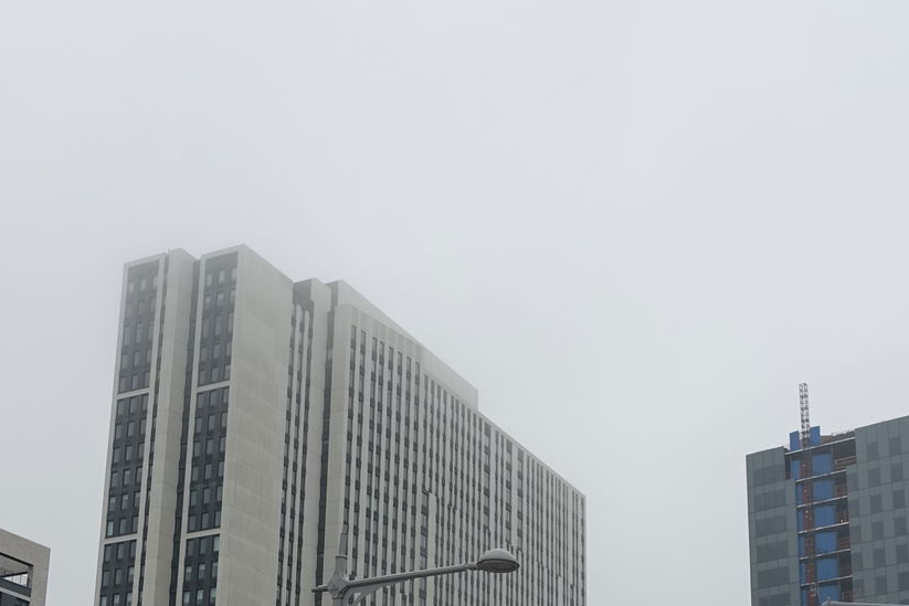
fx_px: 1414
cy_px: 619
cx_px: 520
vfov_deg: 23.1
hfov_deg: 35.6
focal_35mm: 56
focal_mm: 8.8
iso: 125
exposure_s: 1/640
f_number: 2.8
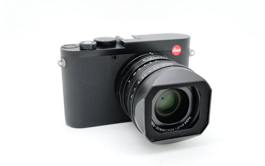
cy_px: 85
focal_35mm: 44
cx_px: 132
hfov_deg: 45.3
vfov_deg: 29.2
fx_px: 318
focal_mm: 43
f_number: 9
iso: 800
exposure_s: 1/60
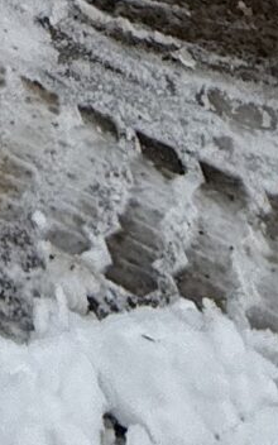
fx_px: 1309
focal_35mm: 108
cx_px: -465
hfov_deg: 10.0
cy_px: -881
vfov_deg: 11.4
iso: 50
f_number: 2.2
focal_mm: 2.22
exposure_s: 1/6803
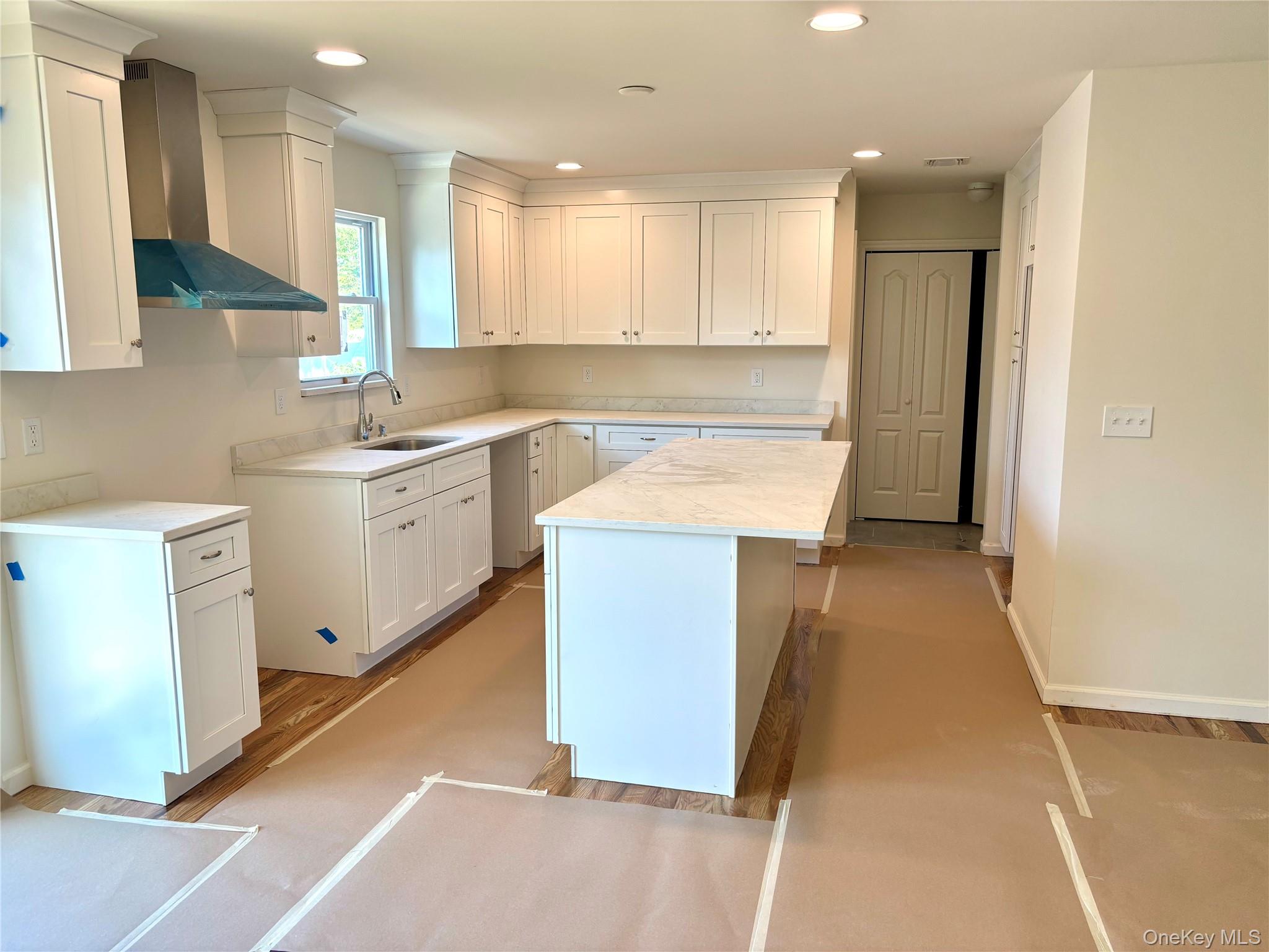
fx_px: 953
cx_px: 634
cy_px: 476
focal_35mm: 26
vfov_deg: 53.1
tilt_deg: -10.7
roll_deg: -0.3
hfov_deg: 67.3
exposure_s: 1/120
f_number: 1.6
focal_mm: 5.96
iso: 50
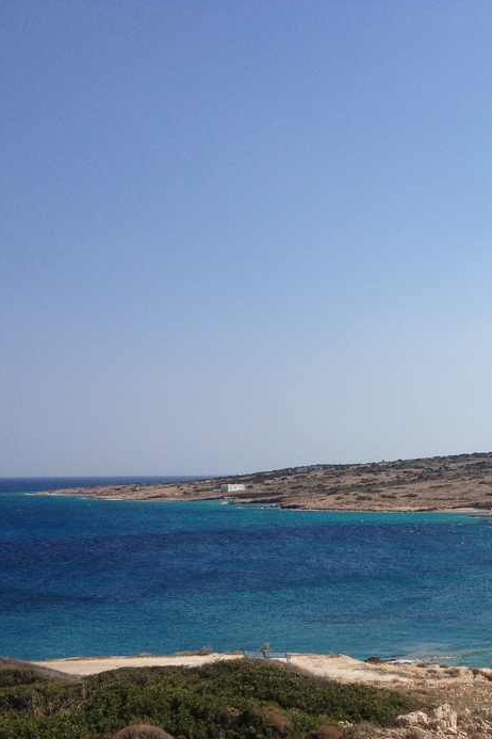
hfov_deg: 20.7
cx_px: 516
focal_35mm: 63
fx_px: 1291
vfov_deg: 31.7
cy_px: 469
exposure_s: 1/2907
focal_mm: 4.28
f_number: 2.4
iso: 50
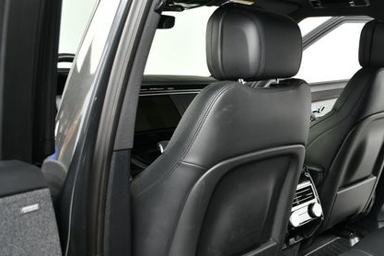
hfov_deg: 41.5
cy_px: 160
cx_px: 289
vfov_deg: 29.1
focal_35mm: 46
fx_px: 491
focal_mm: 20
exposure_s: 1/160
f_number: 3.5
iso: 100
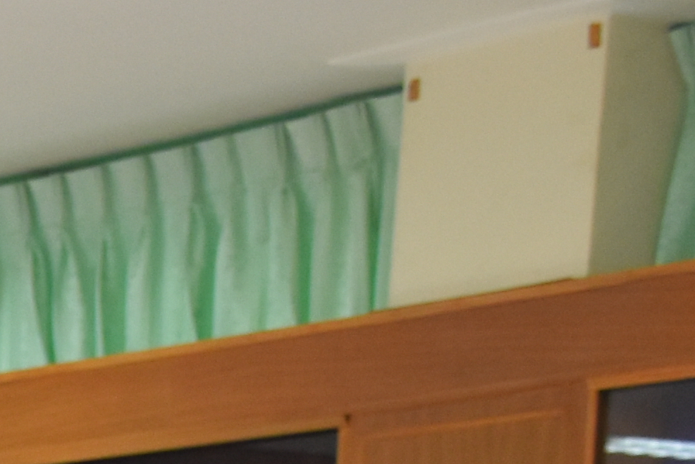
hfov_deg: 8.4
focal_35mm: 219
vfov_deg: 5.9
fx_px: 4229
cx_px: -1138
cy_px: 1351
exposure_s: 1/60
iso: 900
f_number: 3.8
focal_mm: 24
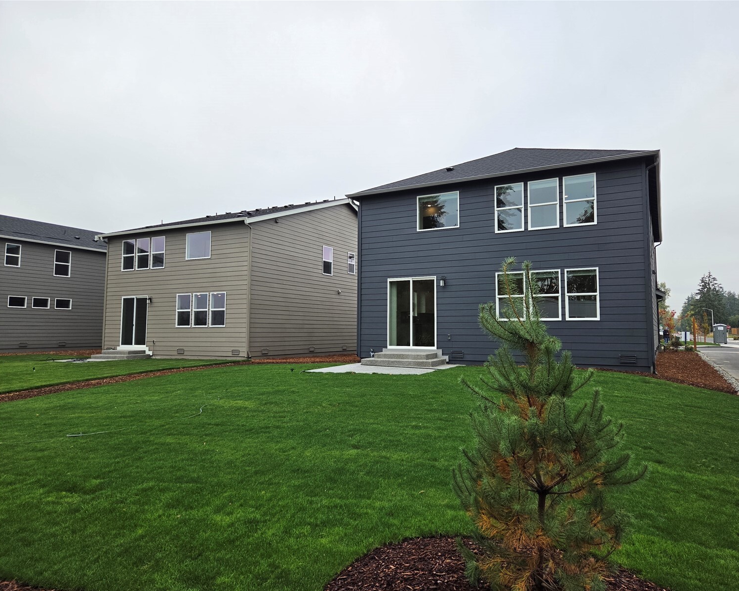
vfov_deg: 58.8
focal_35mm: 24
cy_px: 296
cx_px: 391
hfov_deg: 70.2
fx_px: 525
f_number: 1.8
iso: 80
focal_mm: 5.4
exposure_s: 1/2352
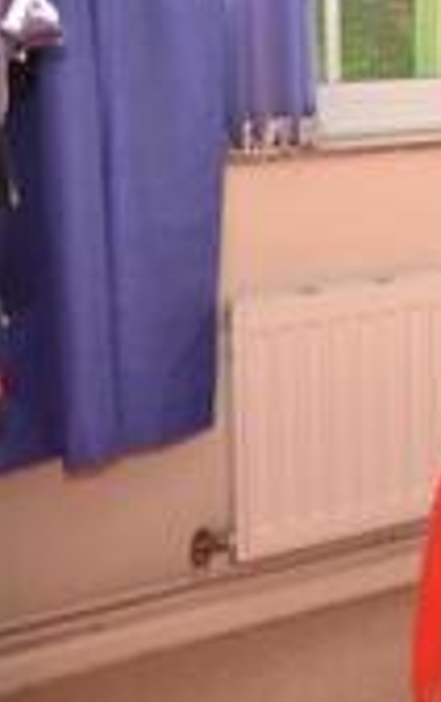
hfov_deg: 10.9
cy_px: -44
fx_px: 1362
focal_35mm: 71
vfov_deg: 26.9
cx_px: 1360
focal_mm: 12
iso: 200
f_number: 5
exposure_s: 1/60
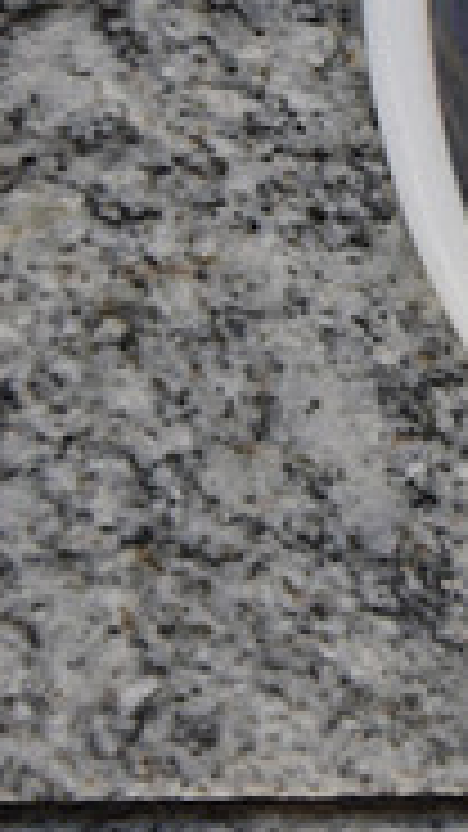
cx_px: 1048
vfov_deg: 4.2
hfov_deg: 2.3
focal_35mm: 517
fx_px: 11403
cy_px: -2
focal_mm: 105
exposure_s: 1/250
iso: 450
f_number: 5.6
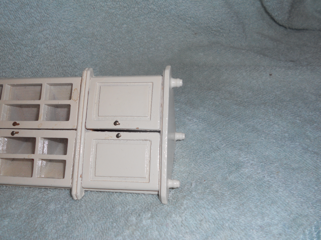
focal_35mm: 32
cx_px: 160
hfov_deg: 56.8
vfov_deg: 44.2
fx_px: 297
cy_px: 120
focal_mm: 5.8
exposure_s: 1/25
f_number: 8.8
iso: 80
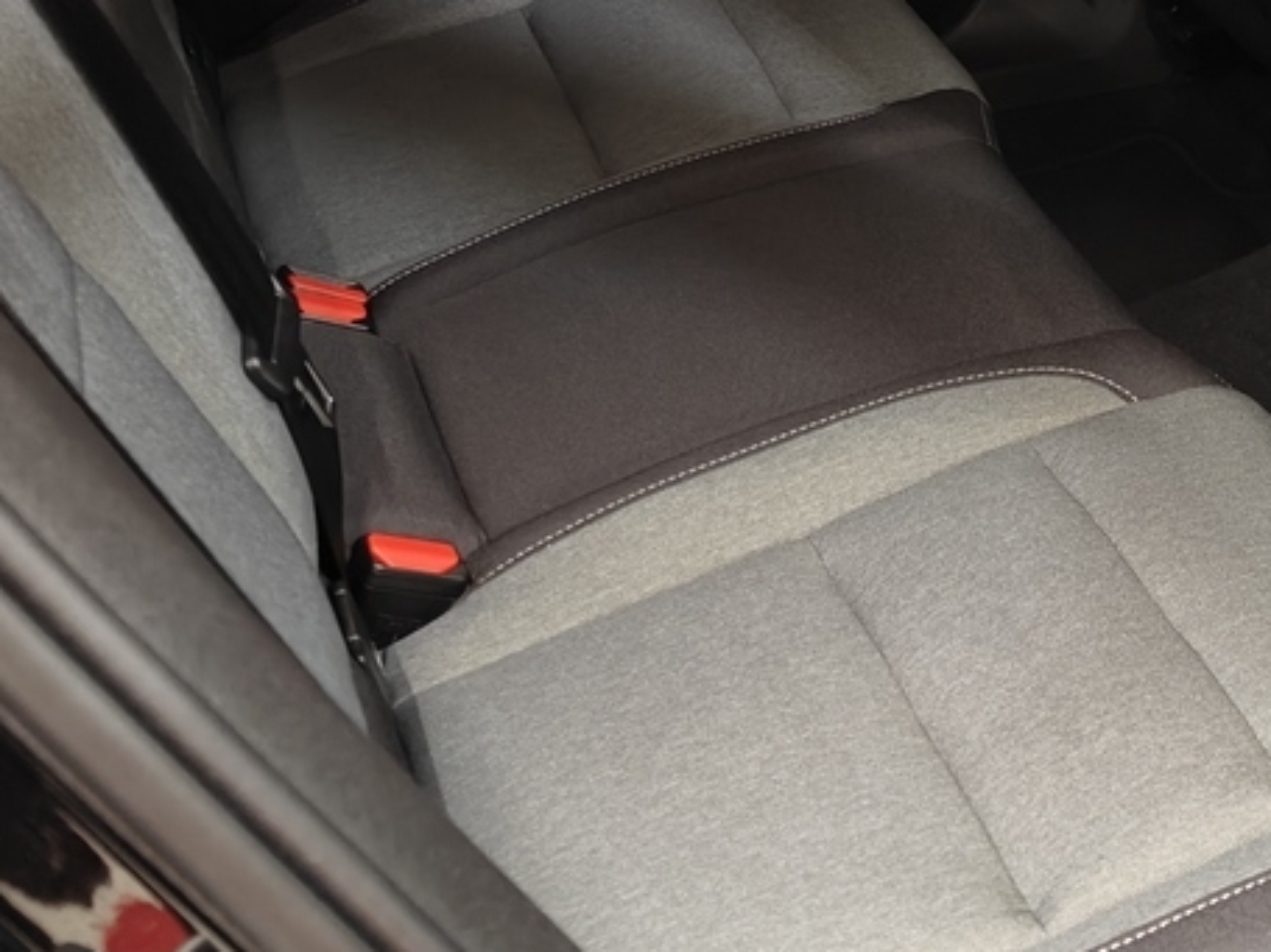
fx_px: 2790
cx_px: 1143
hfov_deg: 24.9
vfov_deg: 18.8
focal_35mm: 76
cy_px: -6
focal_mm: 5.59
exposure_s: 1/35
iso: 160
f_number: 1.8
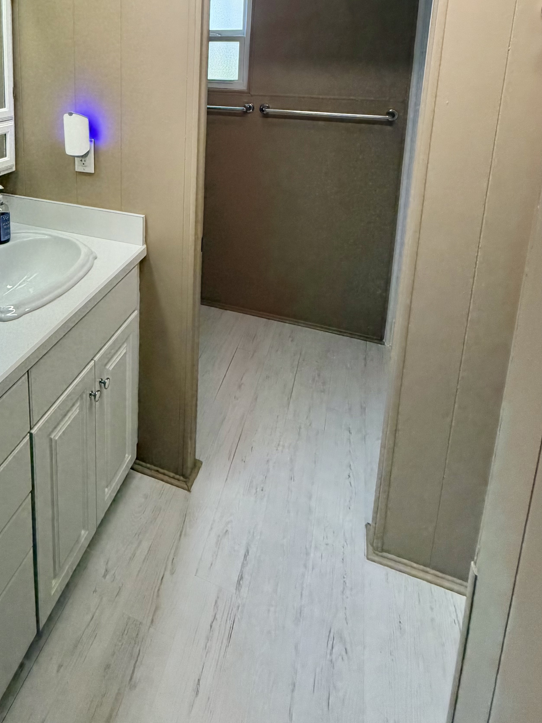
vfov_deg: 65.3
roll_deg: -1.5
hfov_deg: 54.3
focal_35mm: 24
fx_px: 501
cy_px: 146
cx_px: 138
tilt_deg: -10.5
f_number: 2.2
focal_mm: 2.22
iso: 100
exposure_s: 1/120
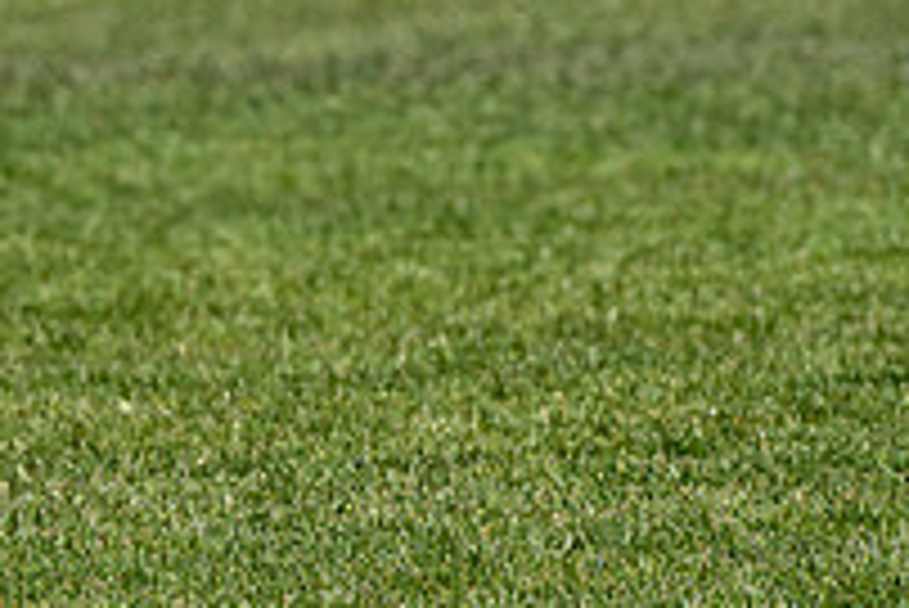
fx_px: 30624
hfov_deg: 1.7
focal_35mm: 1212
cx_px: -248
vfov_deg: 1.1
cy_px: -2
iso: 100
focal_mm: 200
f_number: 4
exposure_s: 1/2000
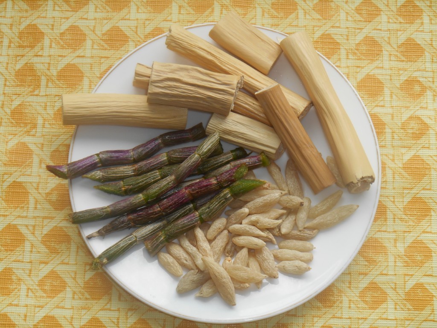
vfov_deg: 21.0
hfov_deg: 27.8
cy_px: 164
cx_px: 218
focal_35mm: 70
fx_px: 884
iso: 80
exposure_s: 1/60
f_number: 4.5
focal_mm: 12.5
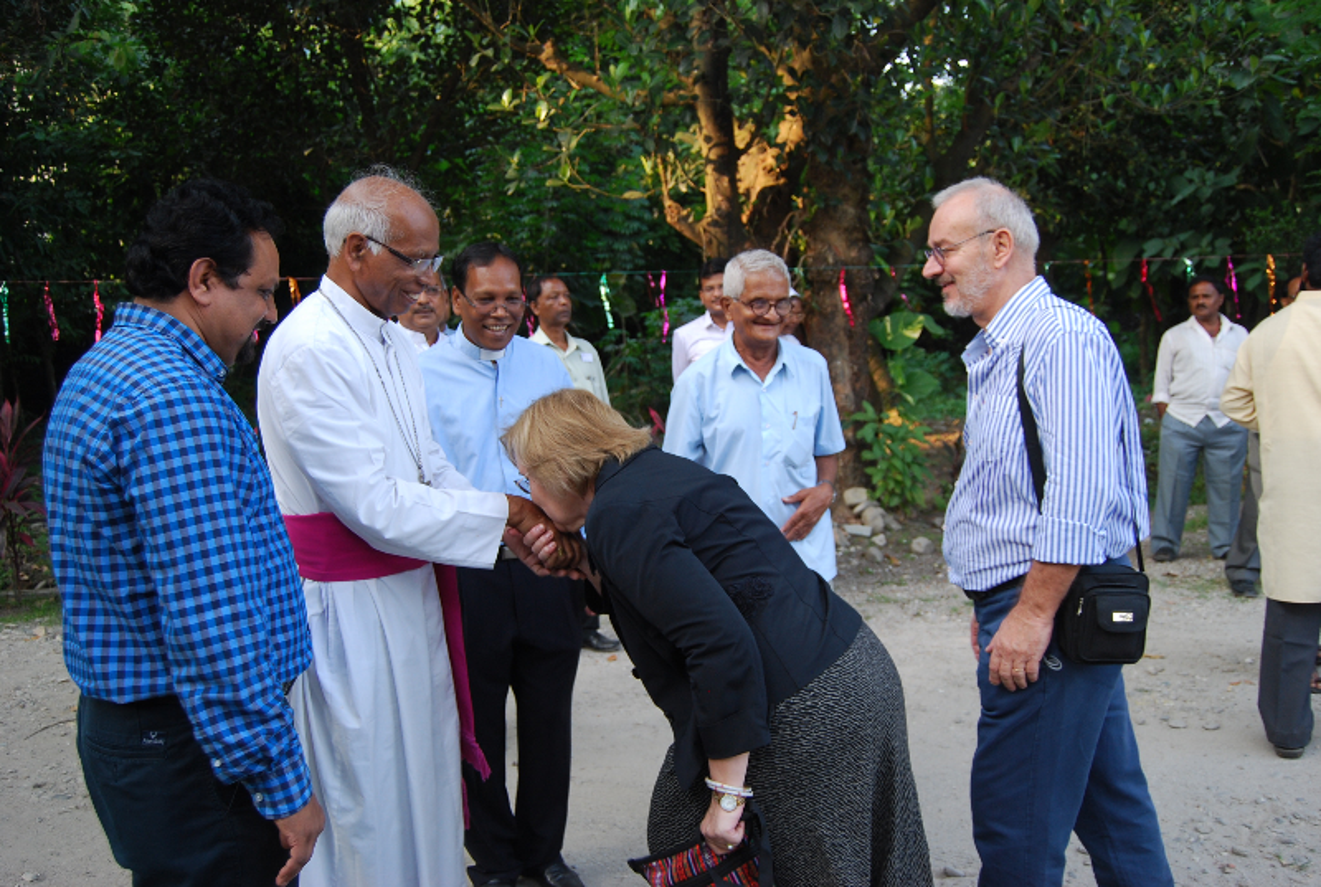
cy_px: 444
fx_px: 1103
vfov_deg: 43.8
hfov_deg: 61.8
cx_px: 660
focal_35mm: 30
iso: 200
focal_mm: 20
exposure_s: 1/80
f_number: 4.5
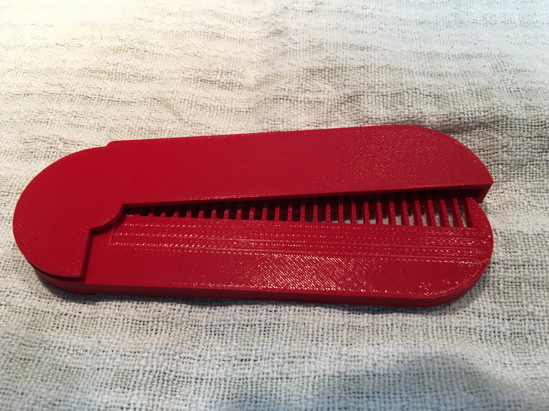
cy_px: 206
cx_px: 274
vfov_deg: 48.2
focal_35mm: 29
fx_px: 460
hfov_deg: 61.7
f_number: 2.2
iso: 40
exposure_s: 1/33
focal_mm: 4.15
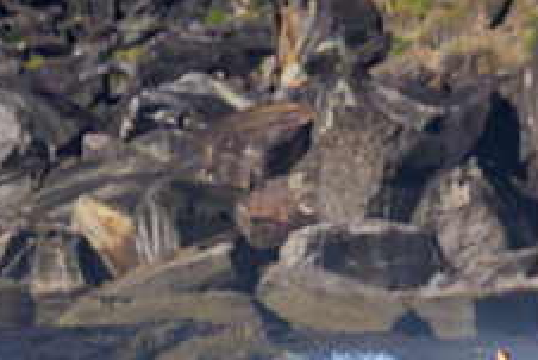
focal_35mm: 2053
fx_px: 30699
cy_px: 459
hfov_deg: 1.0
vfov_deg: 0.7
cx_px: 521
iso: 720
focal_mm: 800
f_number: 11
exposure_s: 1/2000
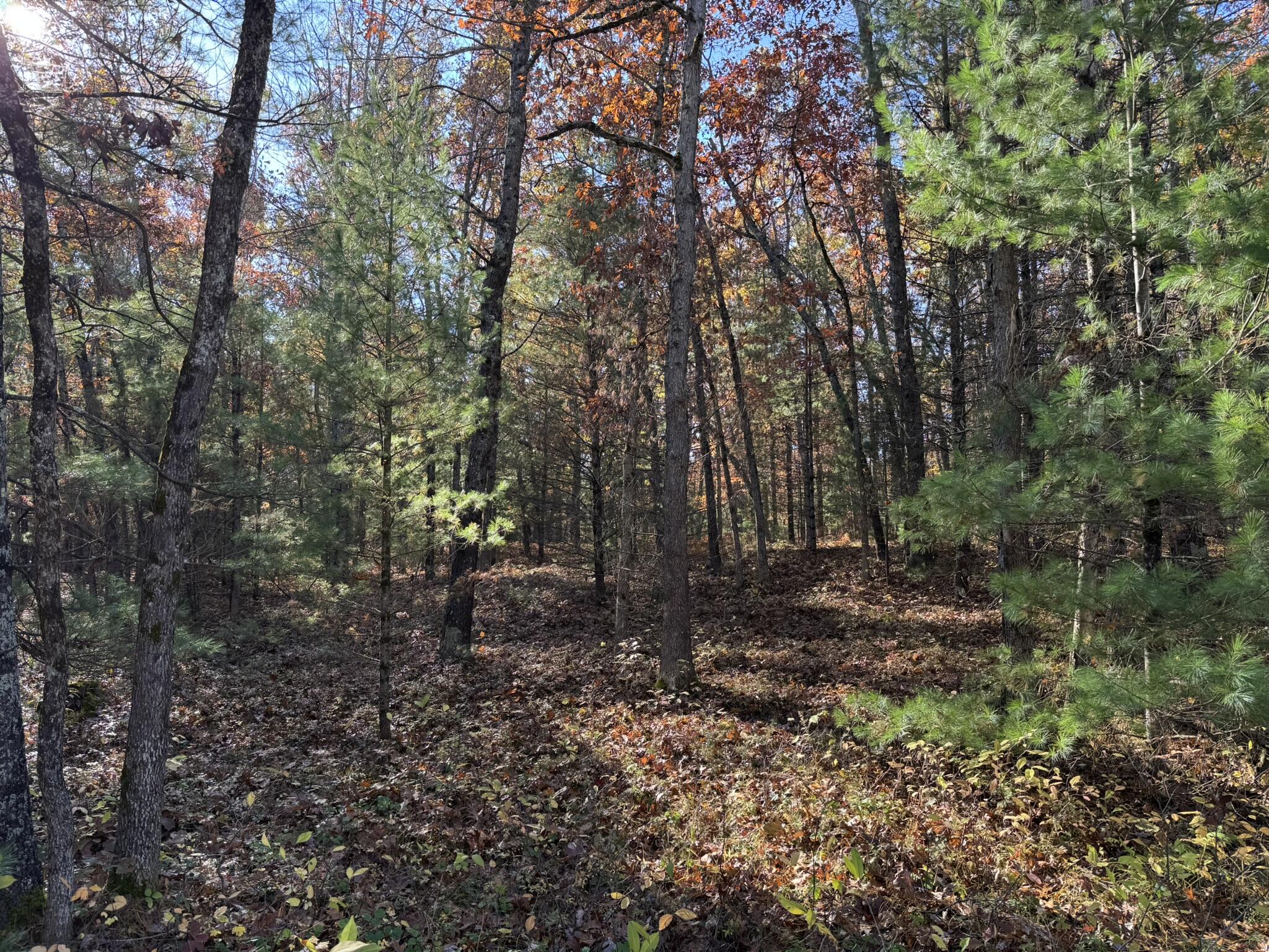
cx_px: 634
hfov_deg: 71.6
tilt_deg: +5.1
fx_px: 880
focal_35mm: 24
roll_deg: -1.2
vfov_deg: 56.8
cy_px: 476
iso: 64
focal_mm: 6.76
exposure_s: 1/248
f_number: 1.78
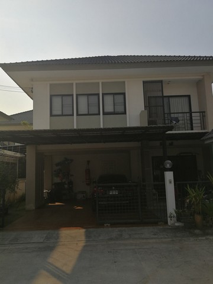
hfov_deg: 51.4
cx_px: 106
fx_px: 222
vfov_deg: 65.3
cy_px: 142
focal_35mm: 27
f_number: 2.2
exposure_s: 1/1916
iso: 50
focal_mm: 3.95
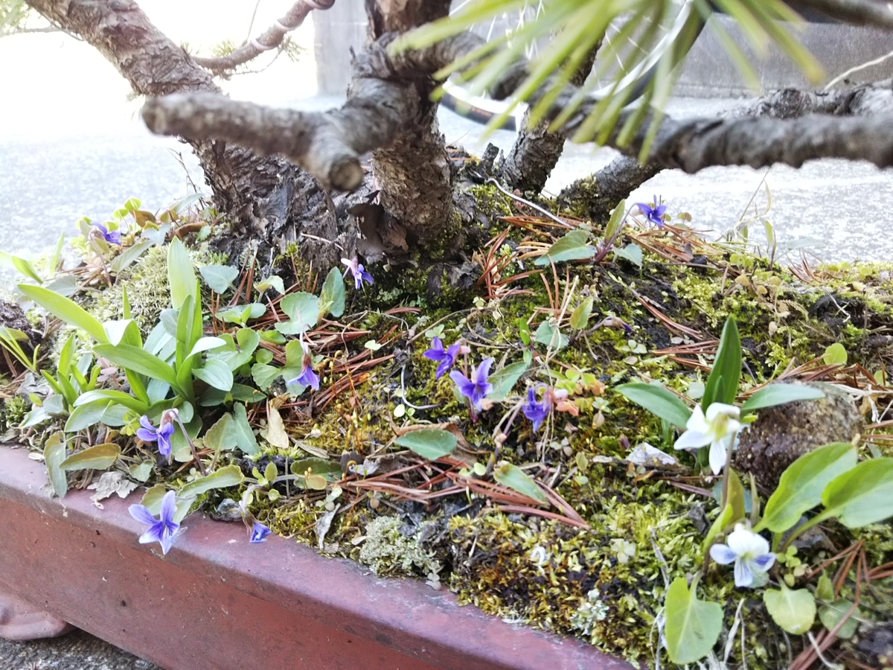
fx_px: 774
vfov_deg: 46.8
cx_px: 446
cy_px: 335
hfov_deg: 60.0
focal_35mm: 30
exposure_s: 1/60
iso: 50
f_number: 2.2
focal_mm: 4
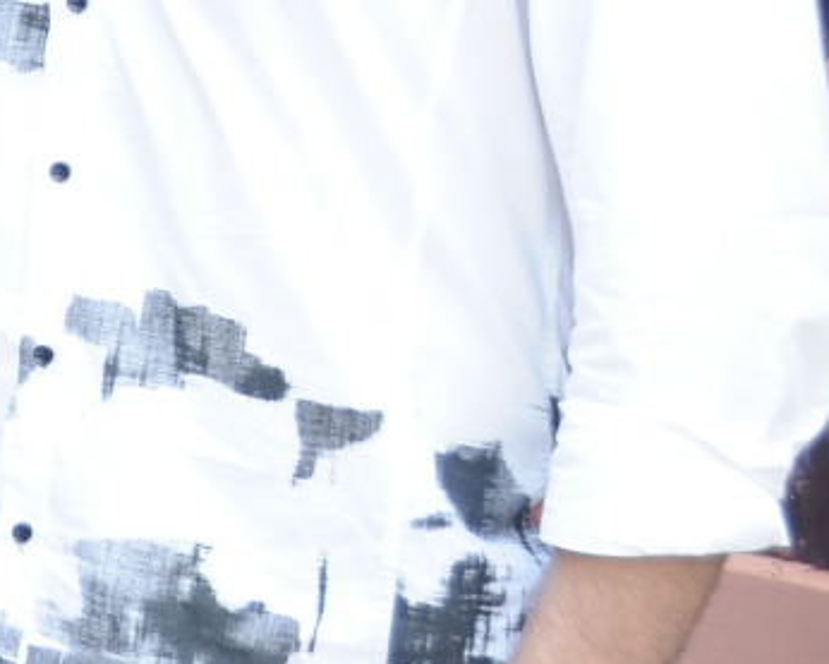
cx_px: -915
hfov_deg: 9.2
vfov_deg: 7.9
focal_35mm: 195
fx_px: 4786
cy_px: 49
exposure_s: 1/125
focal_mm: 45
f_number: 5.6
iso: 320
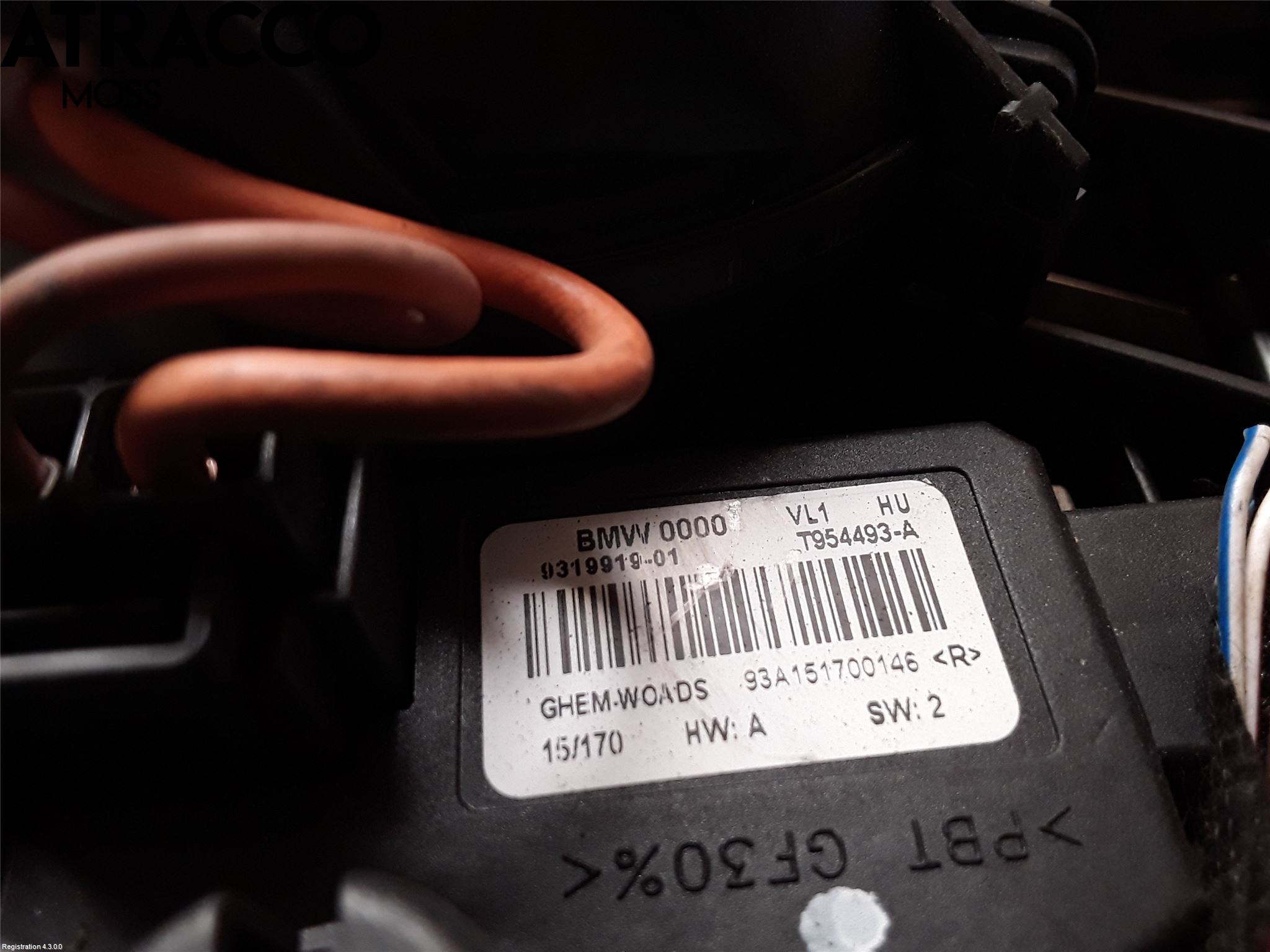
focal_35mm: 28
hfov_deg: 63.4
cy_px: 476
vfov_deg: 49.7
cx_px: 635
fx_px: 1027
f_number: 1.9
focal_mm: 2.91
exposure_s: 1/50
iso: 100
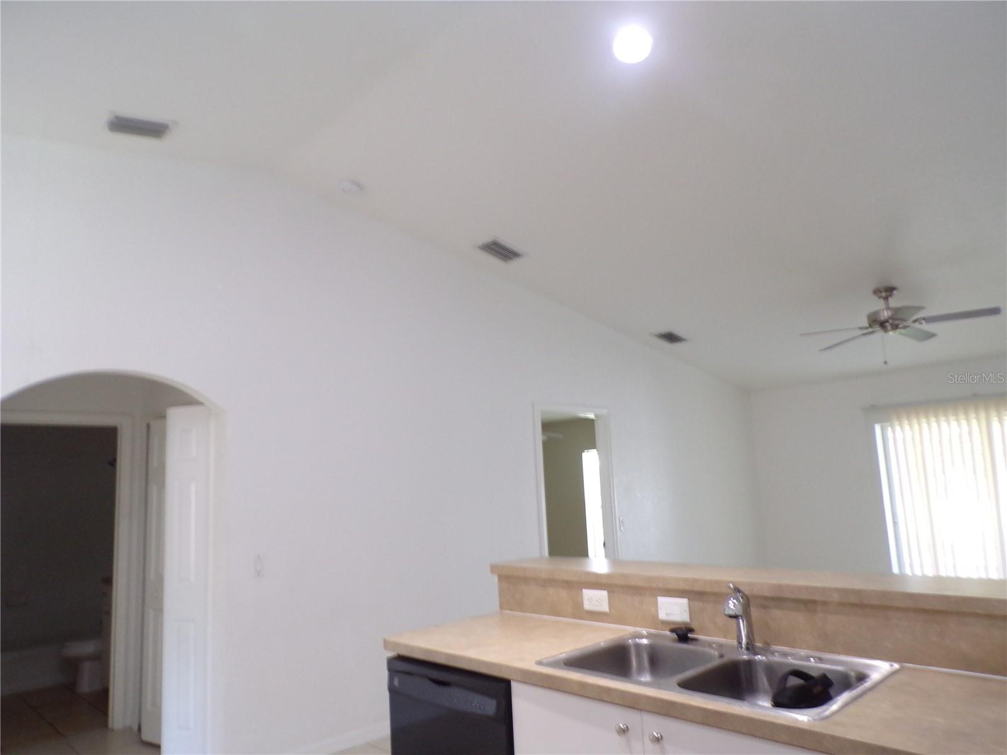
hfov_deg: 71.6
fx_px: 698
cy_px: 378
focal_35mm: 24
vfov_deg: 56.8
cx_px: 504
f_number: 3
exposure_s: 1/25
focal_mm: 4.3
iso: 200
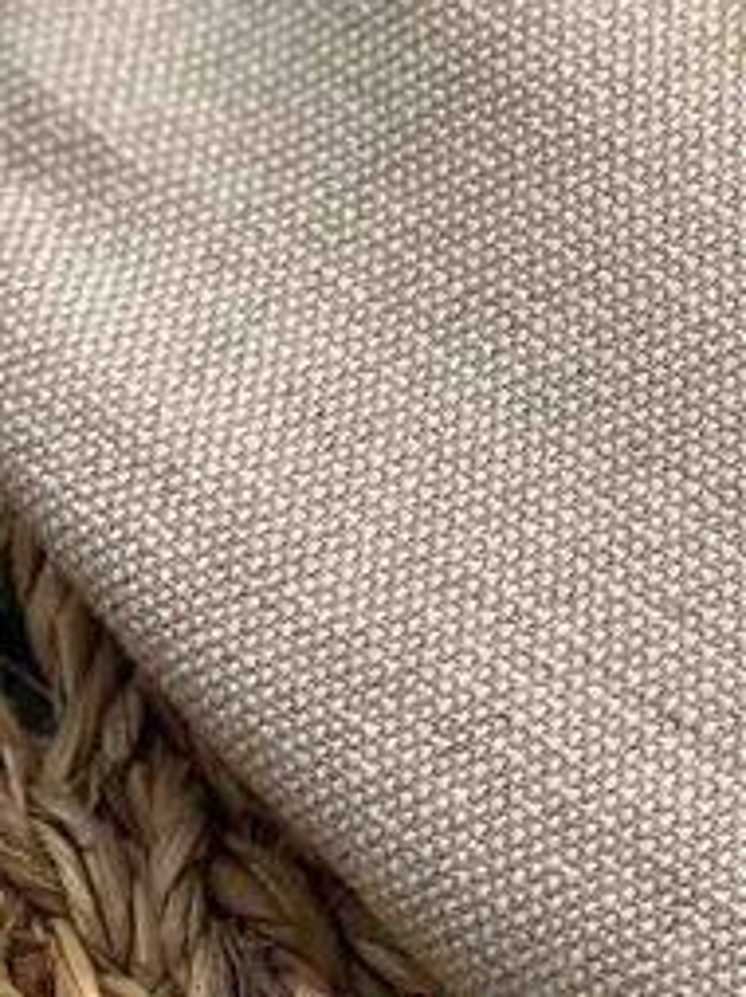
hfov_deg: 6.8
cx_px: 1504
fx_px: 6044
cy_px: -20
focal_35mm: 210
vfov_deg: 9.4
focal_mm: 6
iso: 20
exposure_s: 1/233
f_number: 2
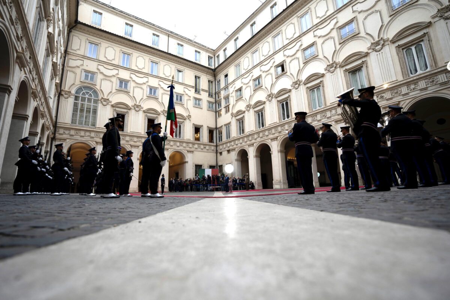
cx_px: 225
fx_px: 200
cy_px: 150
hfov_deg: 96.7
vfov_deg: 73.7
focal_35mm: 16
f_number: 3.2
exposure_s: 1/125
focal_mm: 16
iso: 100
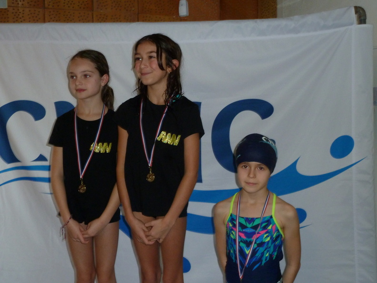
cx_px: 188
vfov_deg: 34.3
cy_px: 142
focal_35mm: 42
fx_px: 457
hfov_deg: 44.8
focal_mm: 6.9
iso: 250
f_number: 3.7
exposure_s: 1/30
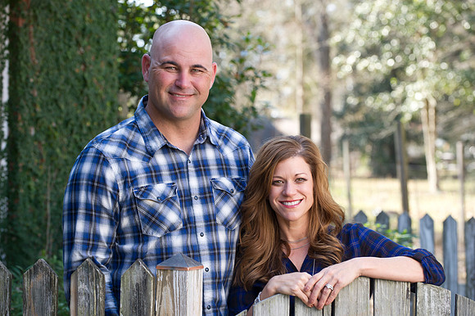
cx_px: 238
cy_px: 158
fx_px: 1582
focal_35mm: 120
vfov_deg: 11.4
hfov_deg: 17.1
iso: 400
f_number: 5
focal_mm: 120
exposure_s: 1/125
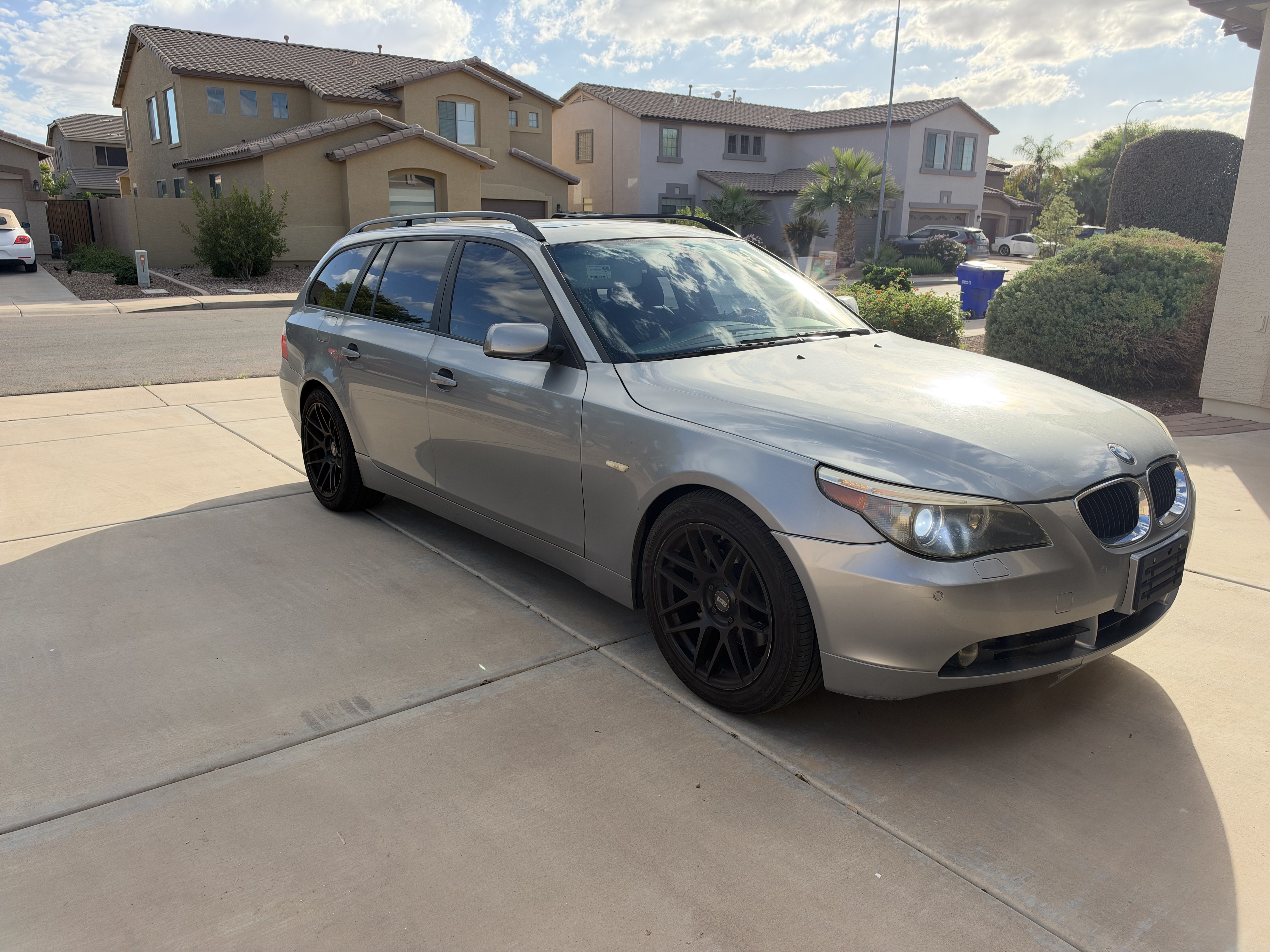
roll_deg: -0.2
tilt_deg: -13.6
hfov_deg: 71.6
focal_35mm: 24
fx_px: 881
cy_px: 476
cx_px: 635
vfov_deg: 56.8
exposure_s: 1/1838
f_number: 1.8
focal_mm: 6.93
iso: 100
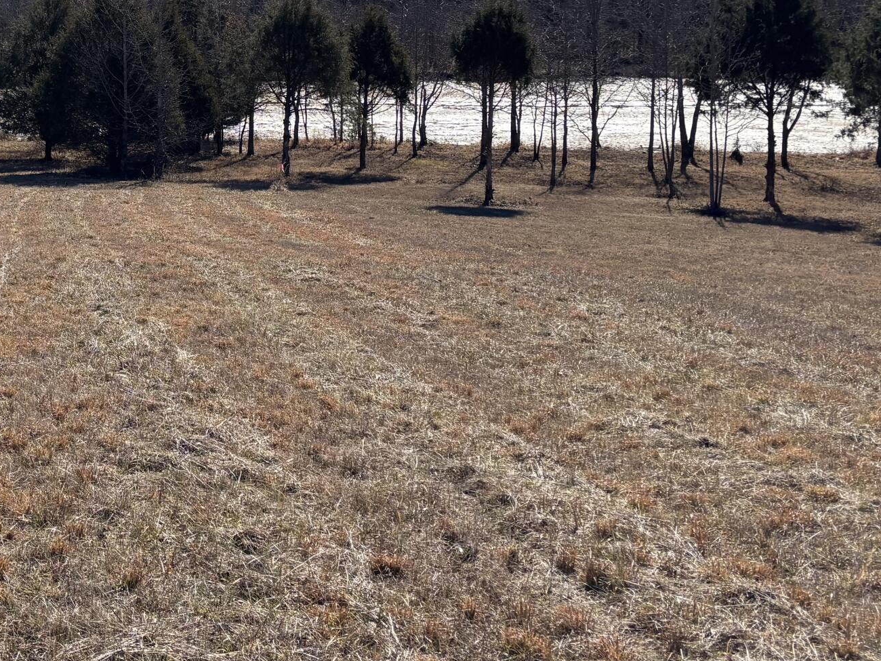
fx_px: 1527
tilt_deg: -1.2
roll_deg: -0.8
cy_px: 46
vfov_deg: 23.7
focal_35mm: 60
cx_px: 130
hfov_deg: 31.1
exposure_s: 1/4630
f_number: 1.6
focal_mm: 5.96
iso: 50
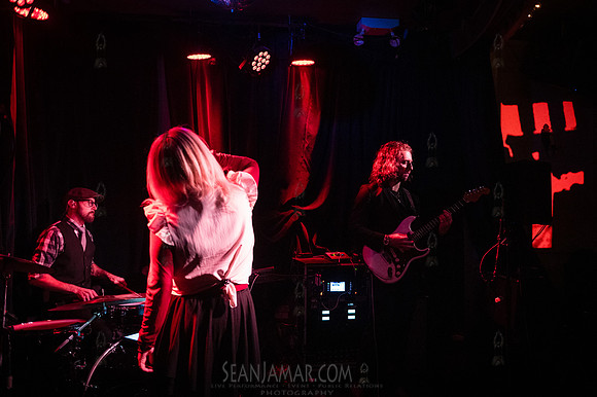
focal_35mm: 29
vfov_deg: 44.9
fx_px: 481
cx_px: 298
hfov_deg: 63.7
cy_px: 198
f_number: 3.2
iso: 12800
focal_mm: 29
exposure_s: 1/320
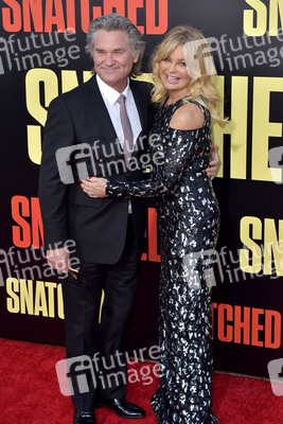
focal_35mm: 62
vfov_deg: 32.4
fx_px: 730
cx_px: 142
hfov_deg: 21.9
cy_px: 212
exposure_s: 1/320
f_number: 6.3
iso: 500
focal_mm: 62
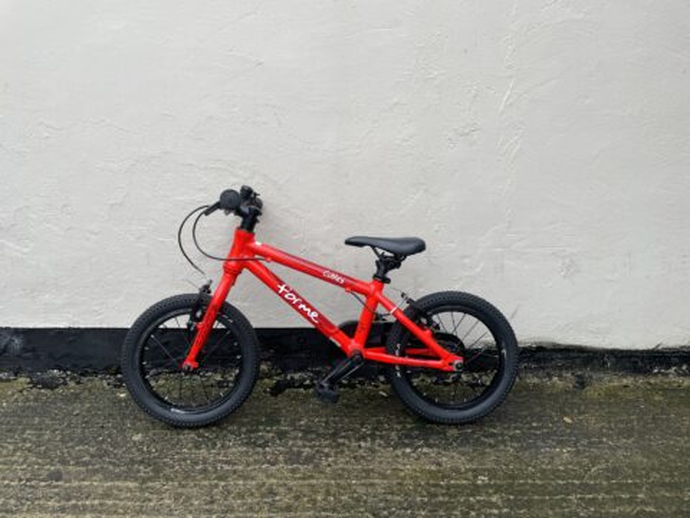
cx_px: 345
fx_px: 518
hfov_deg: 67.3
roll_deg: -1.1
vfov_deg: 53.1
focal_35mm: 26
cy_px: 259
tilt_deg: -12.1
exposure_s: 1/121
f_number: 1.6
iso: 64
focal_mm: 4.2
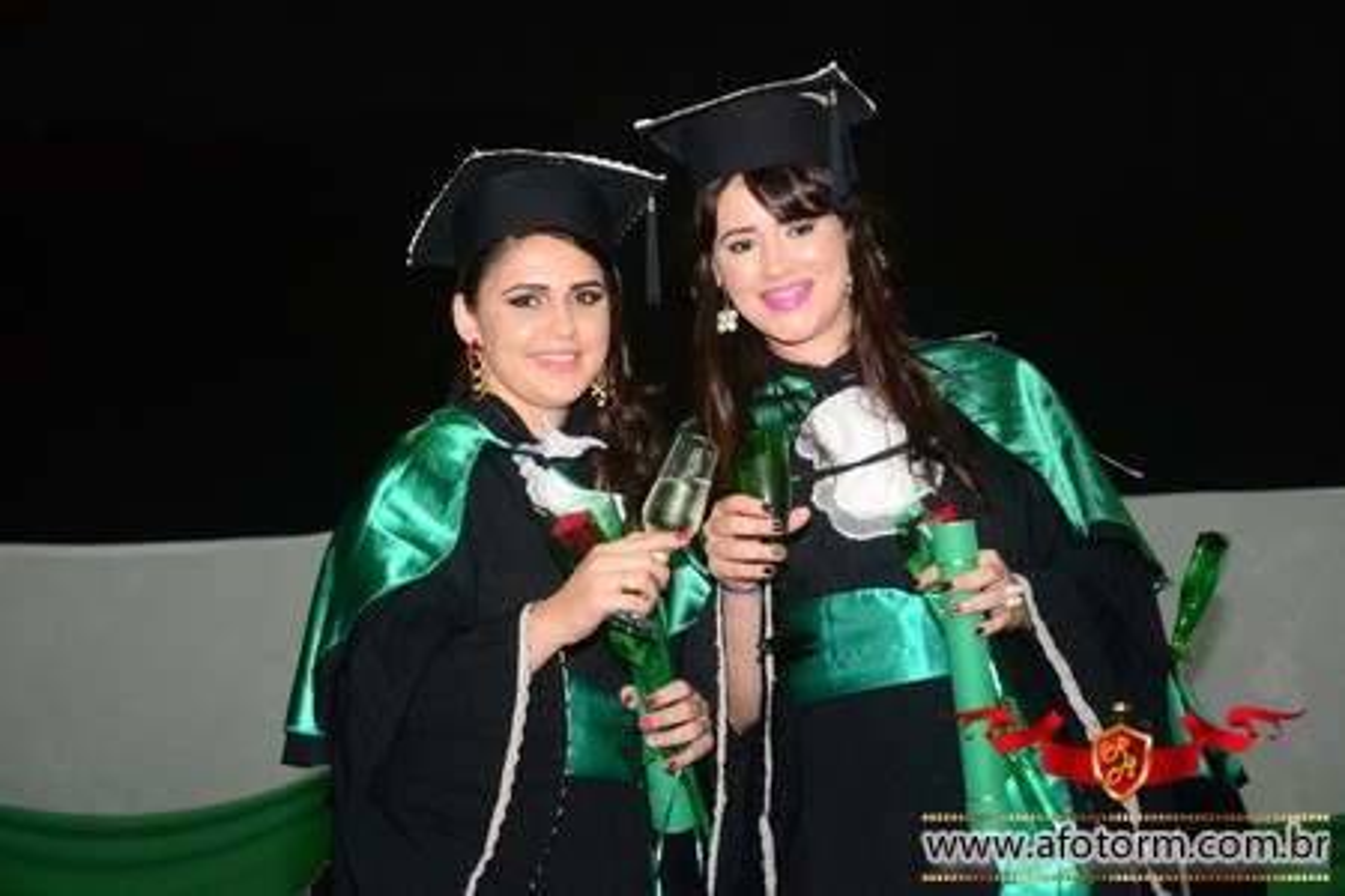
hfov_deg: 28.1
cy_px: 448
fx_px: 2690
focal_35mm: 72
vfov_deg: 18.9
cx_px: 672
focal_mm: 48
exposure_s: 1/80
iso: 3200
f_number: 5.6
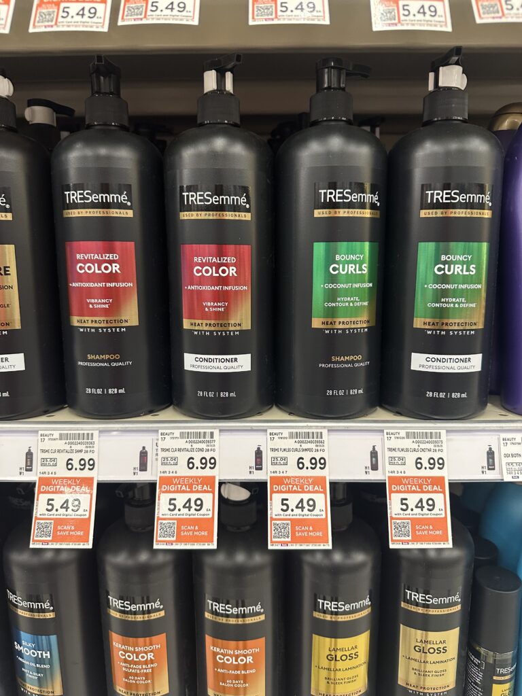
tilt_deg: -11.5
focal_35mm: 24
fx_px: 483
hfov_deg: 56.8
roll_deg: -1.0
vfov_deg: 71.6
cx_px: 261
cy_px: 348
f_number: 1.78
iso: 200
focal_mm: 6.86
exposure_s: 1/64
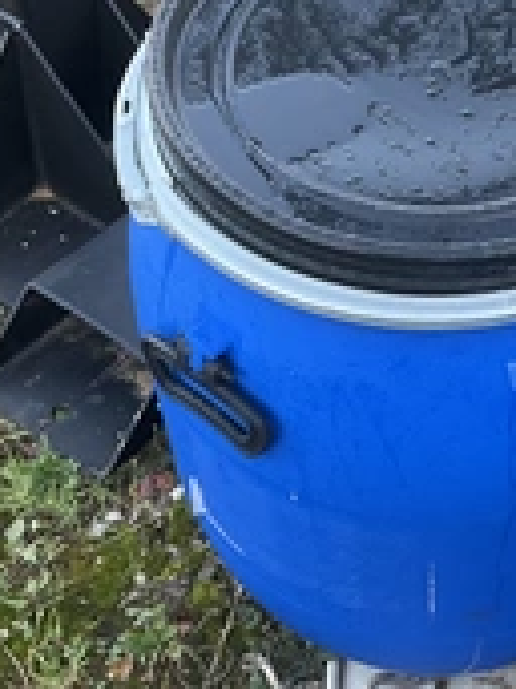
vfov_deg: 28.4
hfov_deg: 21.1
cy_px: 234
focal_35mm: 68
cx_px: 460
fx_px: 1353
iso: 64
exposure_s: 1/104
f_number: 1.8
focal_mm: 3
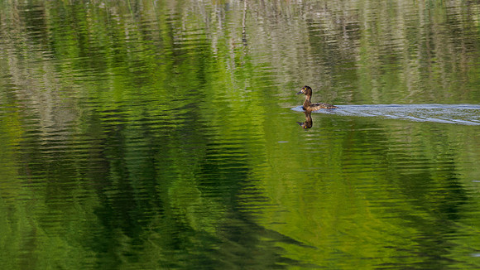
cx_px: 285
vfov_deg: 1.5
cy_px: 117
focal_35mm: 825
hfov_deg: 2.6
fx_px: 10505
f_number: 4
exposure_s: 1/800
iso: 200
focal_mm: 300
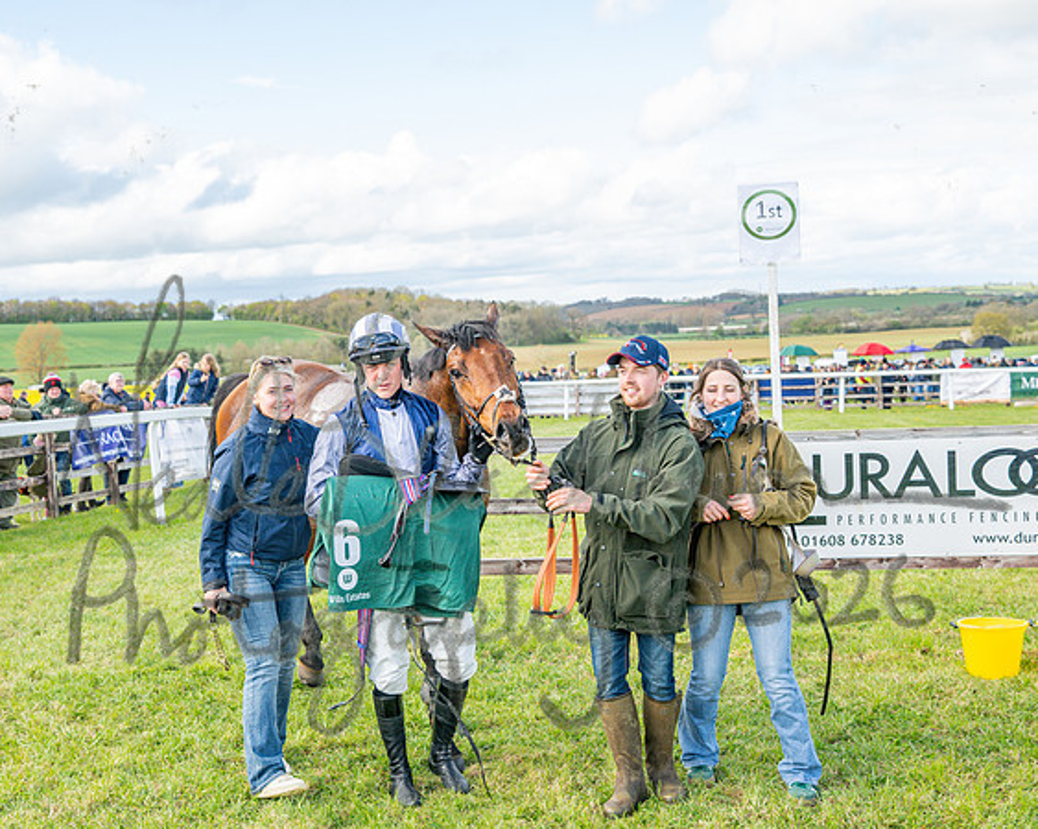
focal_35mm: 48
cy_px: 428
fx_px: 1486
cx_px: 455
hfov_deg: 38.4
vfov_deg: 31.2
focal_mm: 37
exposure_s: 1/800
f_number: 4.5
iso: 400
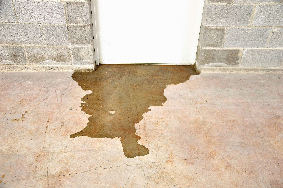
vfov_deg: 36.8
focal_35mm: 36
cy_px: 94
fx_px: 283
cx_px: 142
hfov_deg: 53.2
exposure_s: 1/3.33
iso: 400
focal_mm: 24
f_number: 3.8
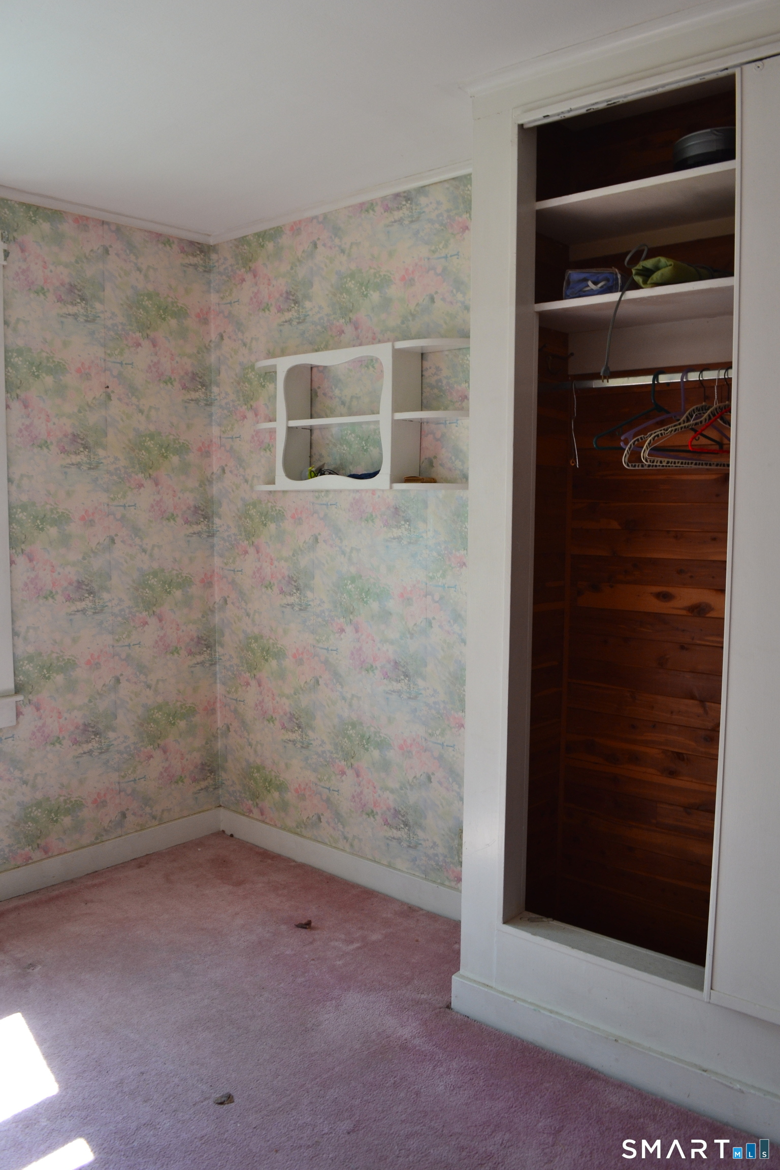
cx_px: 390
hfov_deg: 47.9
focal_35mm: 27
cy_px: 585
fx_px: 877
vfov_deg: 67.4
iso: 400
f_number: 7.1
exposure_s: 1/40
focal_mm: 18
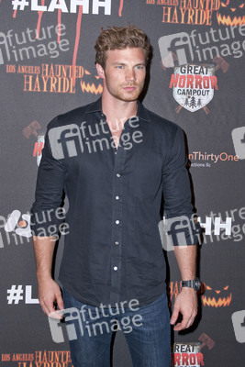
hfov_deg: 37.9
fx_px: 357
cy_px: 184
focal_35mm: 35
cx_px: 122
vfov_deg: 54.4
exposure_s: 1/400
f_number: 4.5
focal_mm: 35
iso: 400
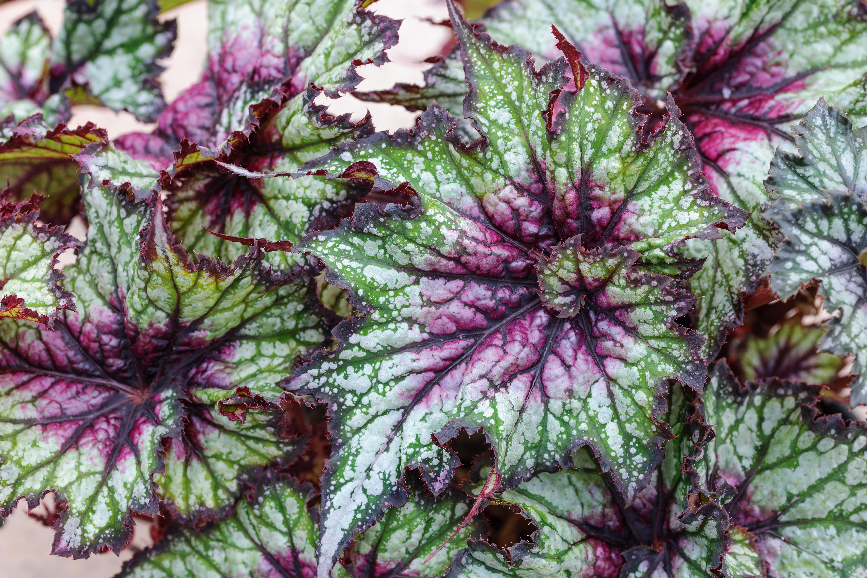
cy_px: 289
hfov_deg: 19.5
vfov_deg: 13.0
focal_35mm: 105
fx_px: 2529
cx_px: 434
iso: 100
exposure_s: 1/6
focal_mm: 105
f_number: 11
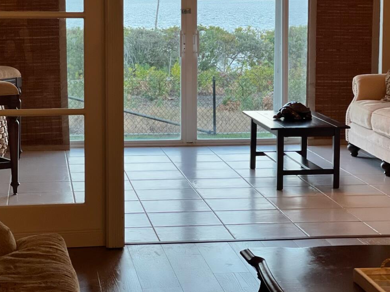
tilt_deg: -5.0
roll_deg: +0.1
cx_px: 216
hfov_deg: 19.6
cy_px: 107
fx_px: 1126
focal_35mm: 100
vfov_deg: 14.8
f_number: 2.8
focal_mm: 9
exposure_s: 1/60
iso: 200
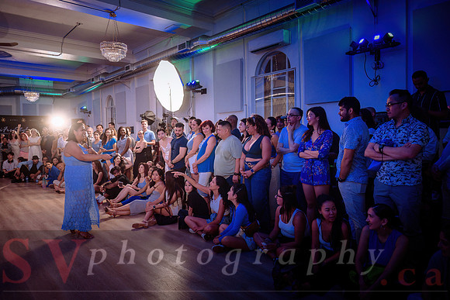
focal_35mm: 25
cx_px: 216
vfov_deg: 51.5
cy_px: 144
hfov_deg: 71.7
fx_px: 312
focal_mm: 24
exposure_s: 1/250
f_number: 2.8
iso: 1600
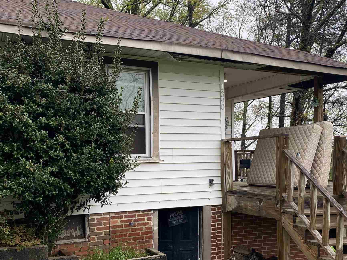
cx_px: 234
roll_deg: +0.5
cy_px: 156
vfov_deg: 31.4
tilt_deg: -0.2
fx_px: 461
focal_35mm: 46
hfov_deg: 40.7
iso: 32
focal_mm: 4.25
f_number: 1.8
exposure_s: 1/219
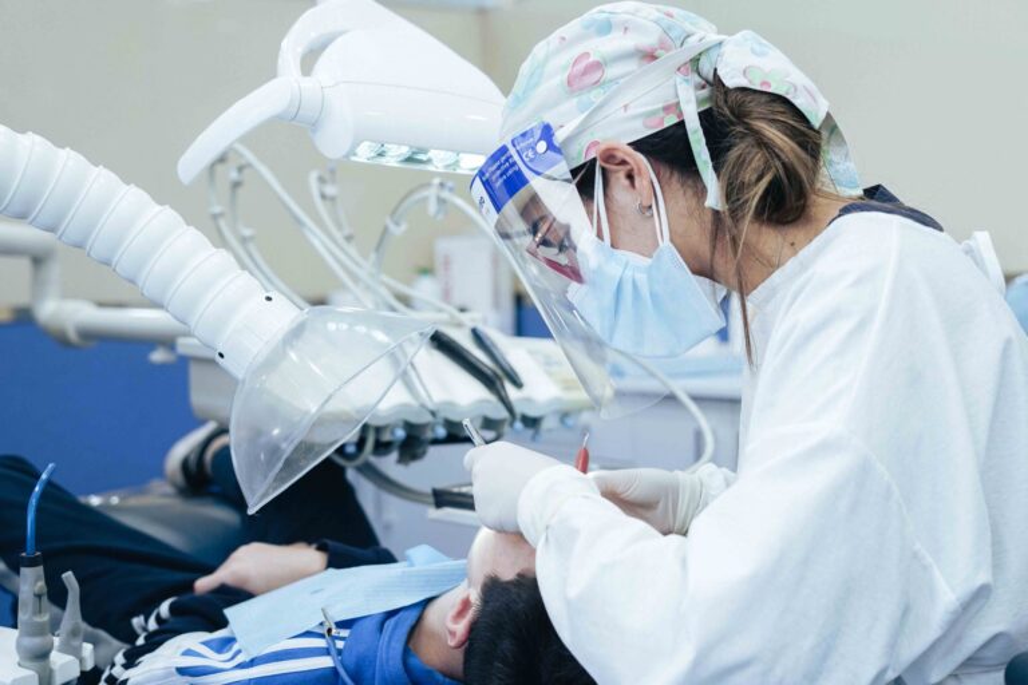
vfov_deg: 27.0
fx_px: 1428
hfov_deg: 39.6
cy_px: 342
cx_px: 514
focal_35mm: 50
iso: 320
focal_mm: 50
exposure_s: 1/100
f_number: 3.5
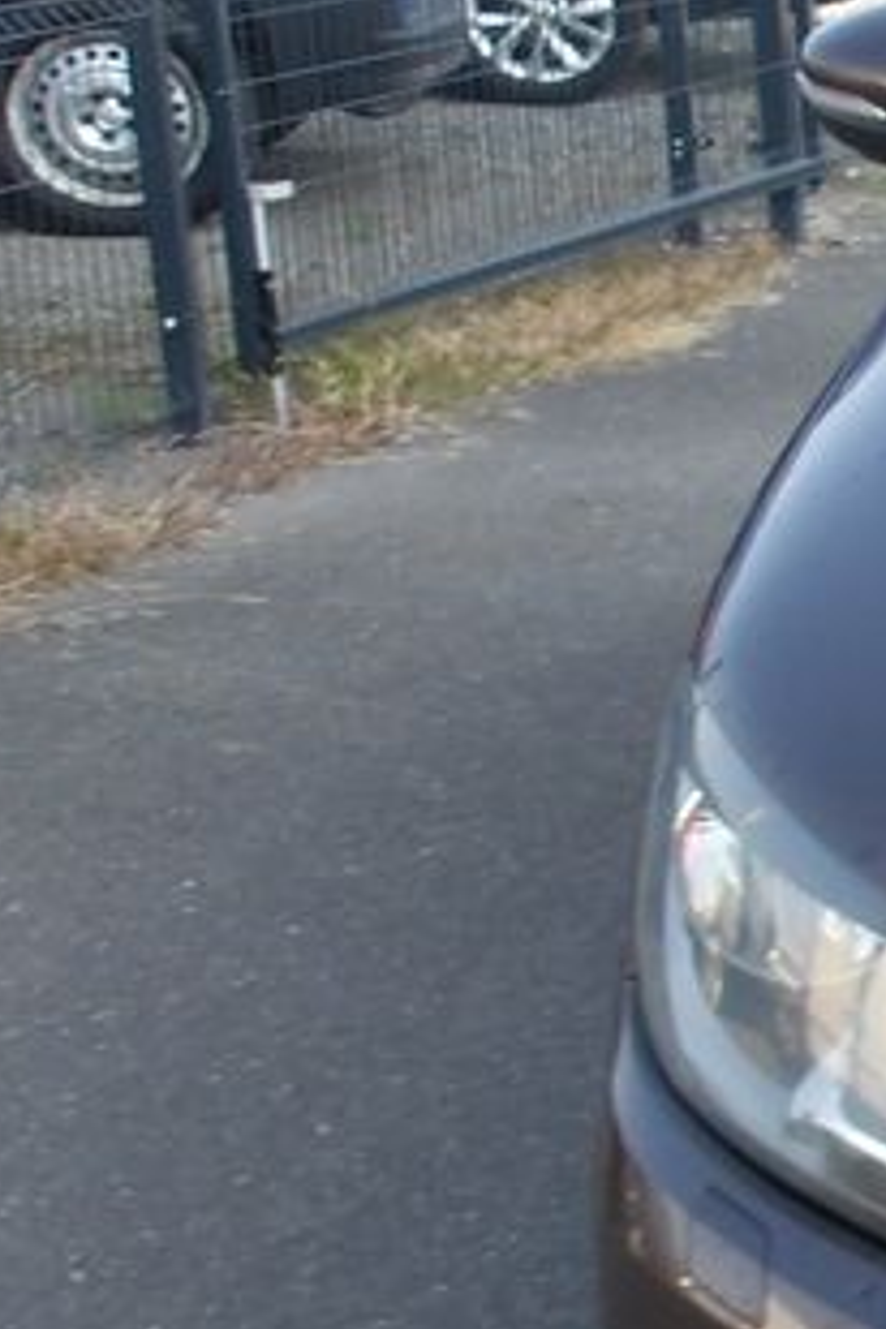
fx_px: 3433
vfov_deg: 21.9
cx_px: 2133
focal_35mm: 93
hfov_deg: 11.9
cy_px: 740
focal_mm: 4.9
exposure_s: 1/285
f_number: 3
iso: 100
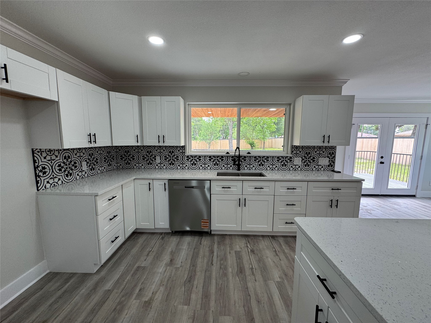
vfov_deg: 85.7
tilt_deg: -8.4
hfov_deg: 102.1
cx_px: 216
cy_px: 162
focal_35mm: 14
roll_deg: +1.0
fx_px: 174
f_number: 2.2
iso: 100
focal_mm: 2.22
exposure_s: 1/120
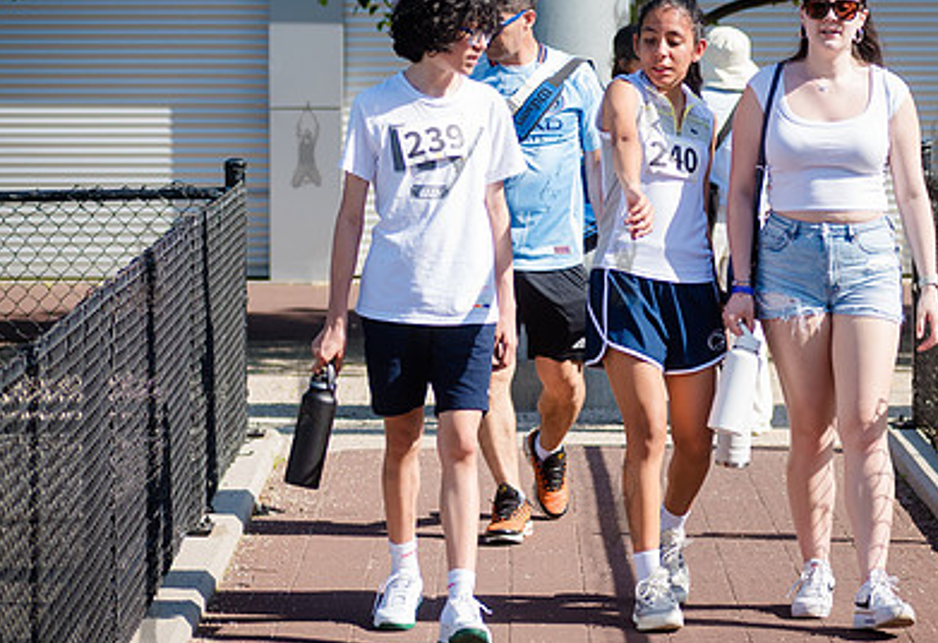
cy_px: 243
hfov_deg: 12.9
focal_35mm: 158
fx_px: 4152
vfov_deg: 8.9
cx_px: 638
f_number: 3.5
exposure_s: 1/1250
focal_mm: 80
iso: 200
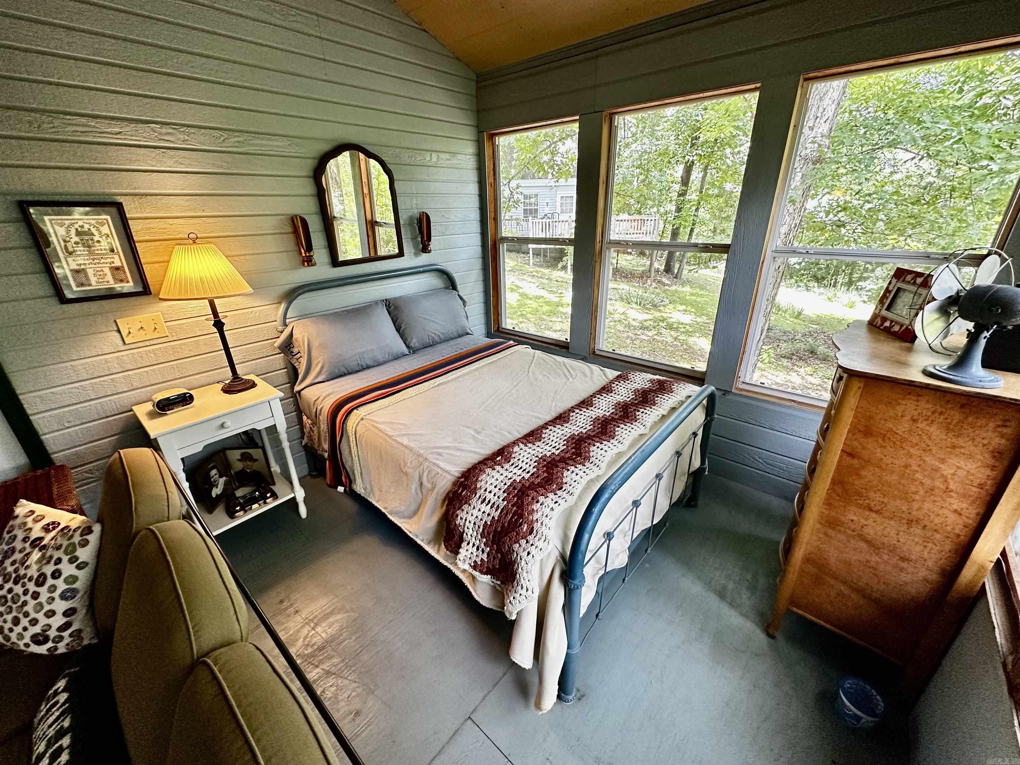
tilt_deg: -22.9
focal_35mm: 14
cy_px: 382
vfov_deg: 85.7
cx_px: 510
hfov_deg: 102.1
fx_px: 413
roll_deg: +1.0
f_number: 2.2
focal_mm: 2.22
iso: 320
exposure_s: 1/120
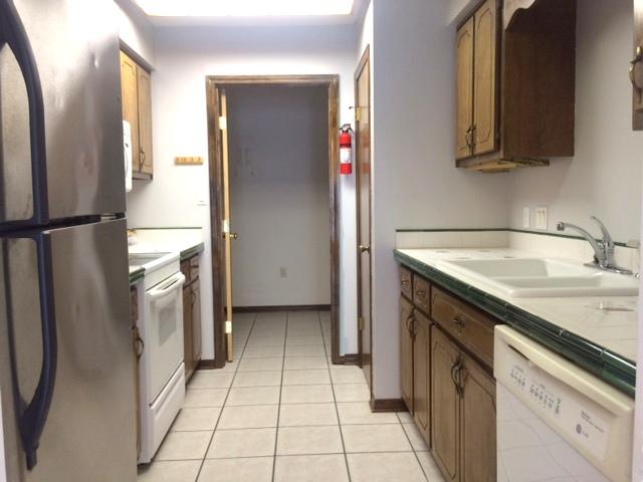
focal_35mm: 29
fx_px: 539
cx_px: 322
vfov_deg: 48.2
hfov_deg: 61.7
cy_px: 241
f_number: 2.2
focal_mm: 4.15
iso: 80
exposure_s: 1/30
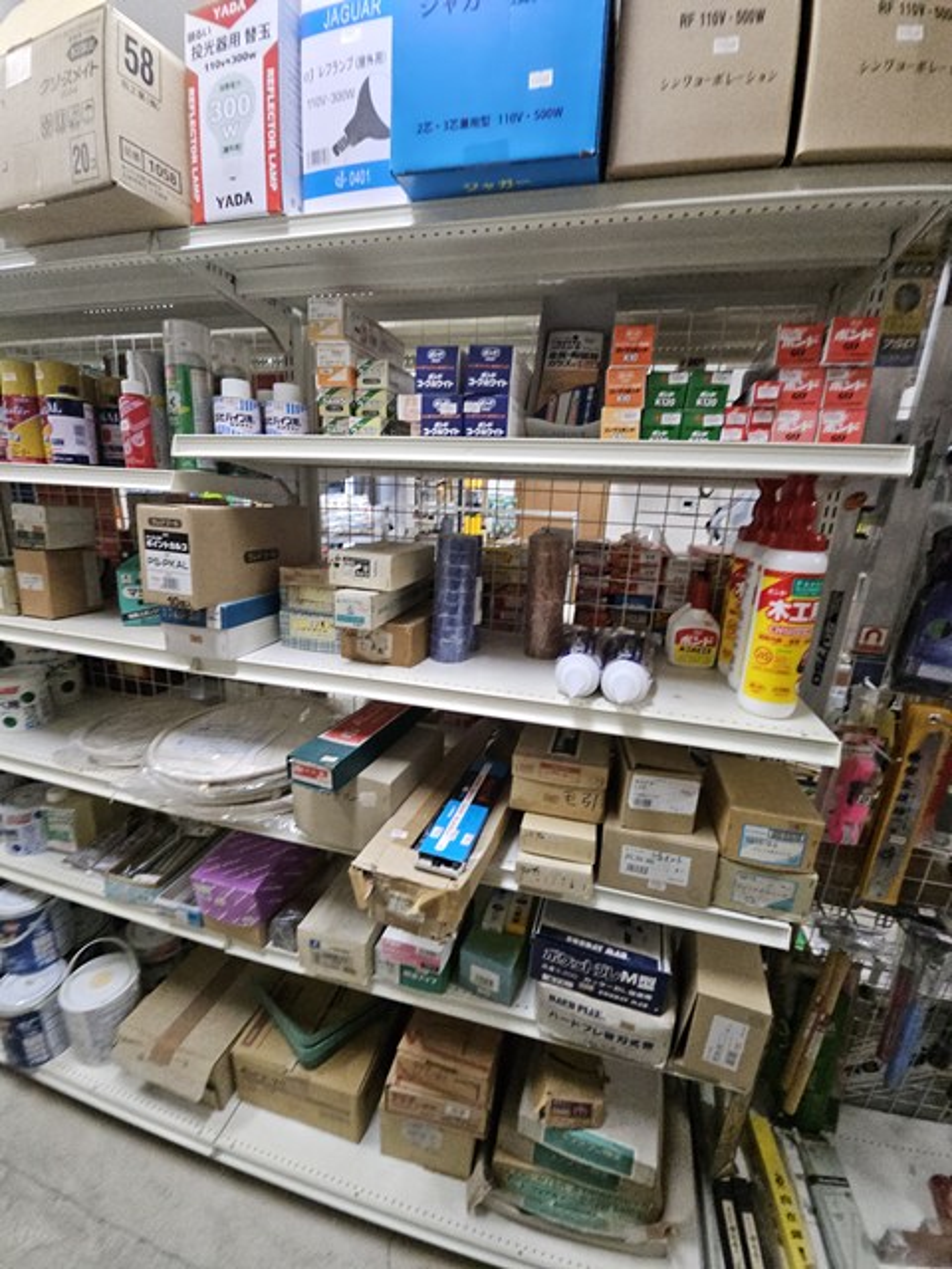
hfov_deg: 89.9
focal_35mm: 13
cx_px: 476
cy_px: 634
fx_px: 477
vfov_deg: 106.2
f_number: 2.2
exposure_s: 1/50
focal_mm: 1.7
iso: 200
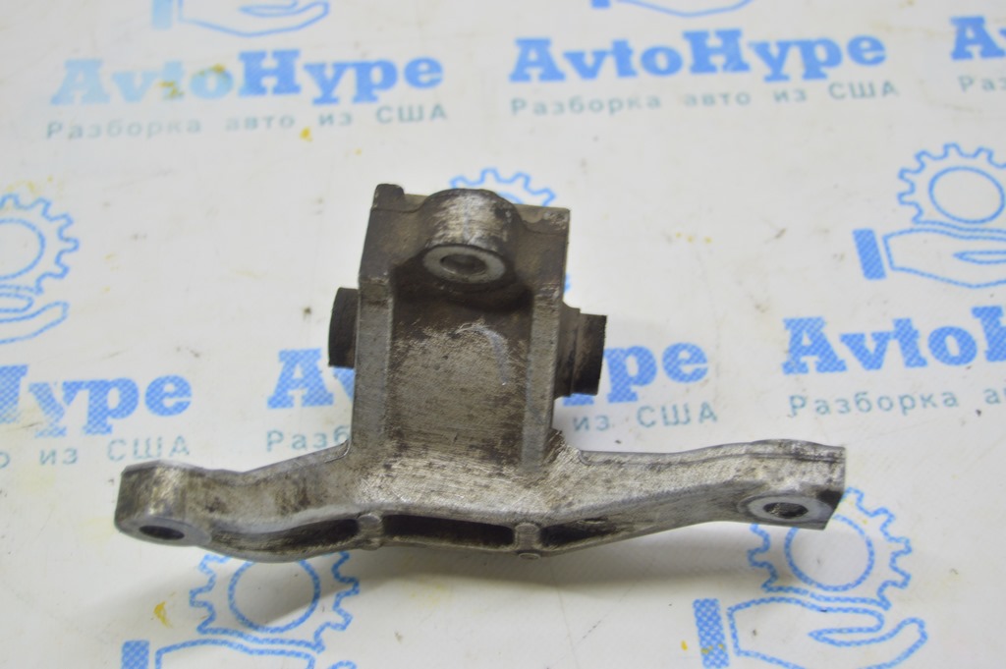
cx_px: 503
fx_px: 1675
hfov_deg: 33.4
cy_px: 334
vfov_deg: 22.6
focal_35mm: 60
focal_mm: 40
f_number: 5.6
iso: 400
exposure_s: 1/20
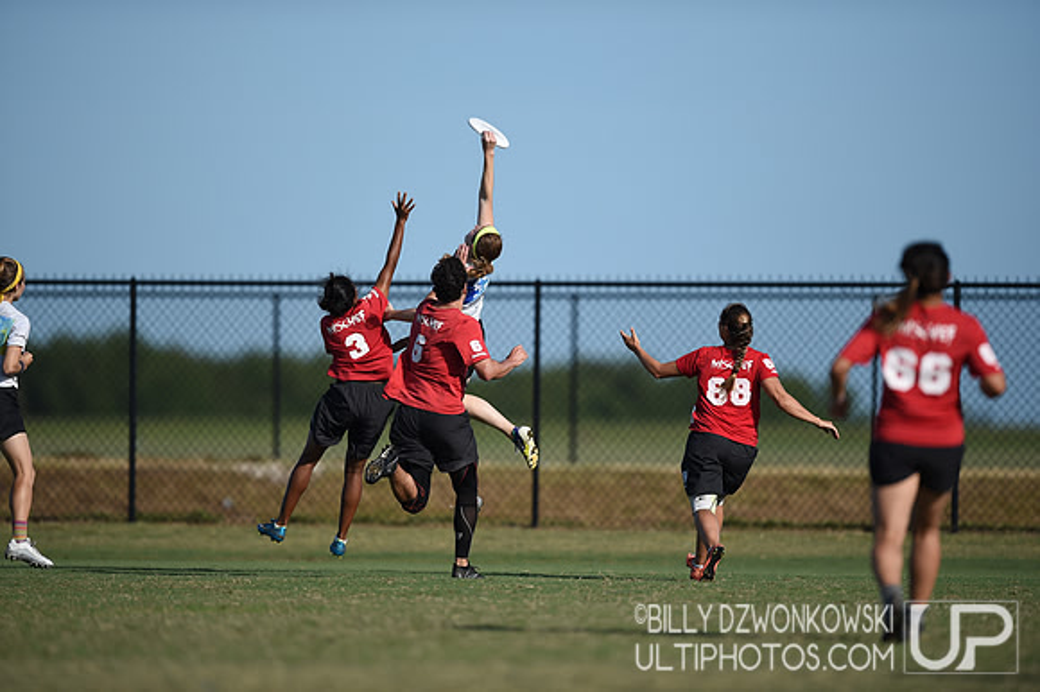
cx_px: 520
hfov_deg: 5.2
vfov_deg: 3.4
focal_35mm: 400
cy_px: 346
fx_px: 11549
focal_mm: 400
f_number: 2.8
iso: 100
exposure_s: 1/2500
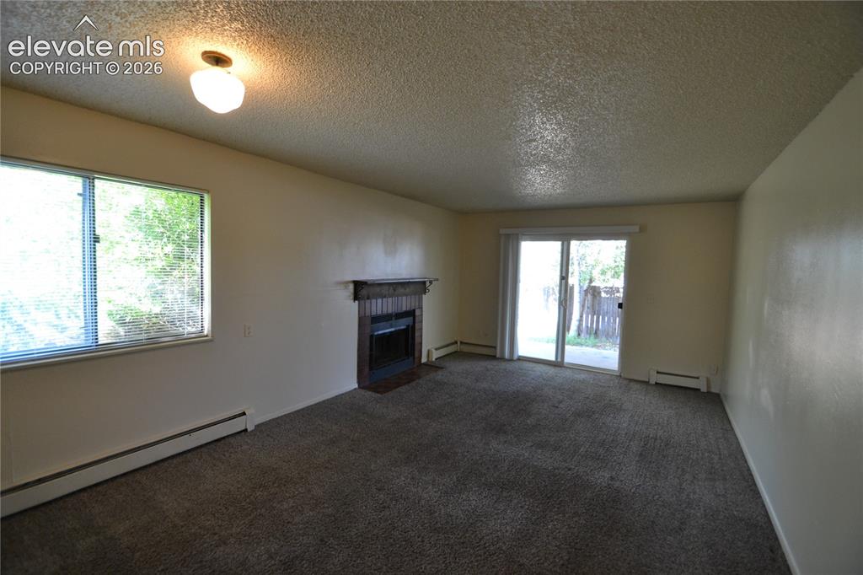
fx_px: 359
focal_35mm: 15
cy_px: 288
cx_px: 432
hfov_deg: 100.4
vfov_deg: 77.3
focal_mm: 10
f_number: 3.5
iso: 640
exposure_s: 1/60
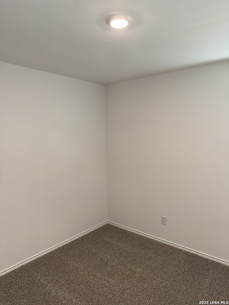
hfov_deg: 56.8
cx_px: 114
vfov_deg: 71.6
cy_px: 152
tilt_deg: -5.1
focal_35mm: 24
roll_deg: +0.4
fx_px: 212
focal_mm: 6.76
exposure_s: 1/120
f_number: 1.78
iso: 100
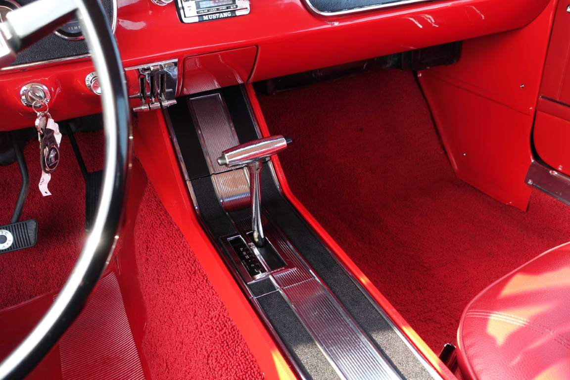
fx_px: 491
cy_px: 190
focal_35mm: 31
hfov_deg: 60.3
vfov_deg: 42.3
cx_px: 285
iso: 125
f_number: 2.8
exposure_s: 1/60
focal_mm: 11.45
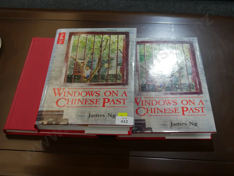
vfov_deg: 29.1
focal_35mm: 50
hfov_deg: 38.2
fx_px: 338
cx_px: 117
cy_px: 88
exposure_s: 1/60
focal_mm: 25
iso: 400
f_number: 5.3
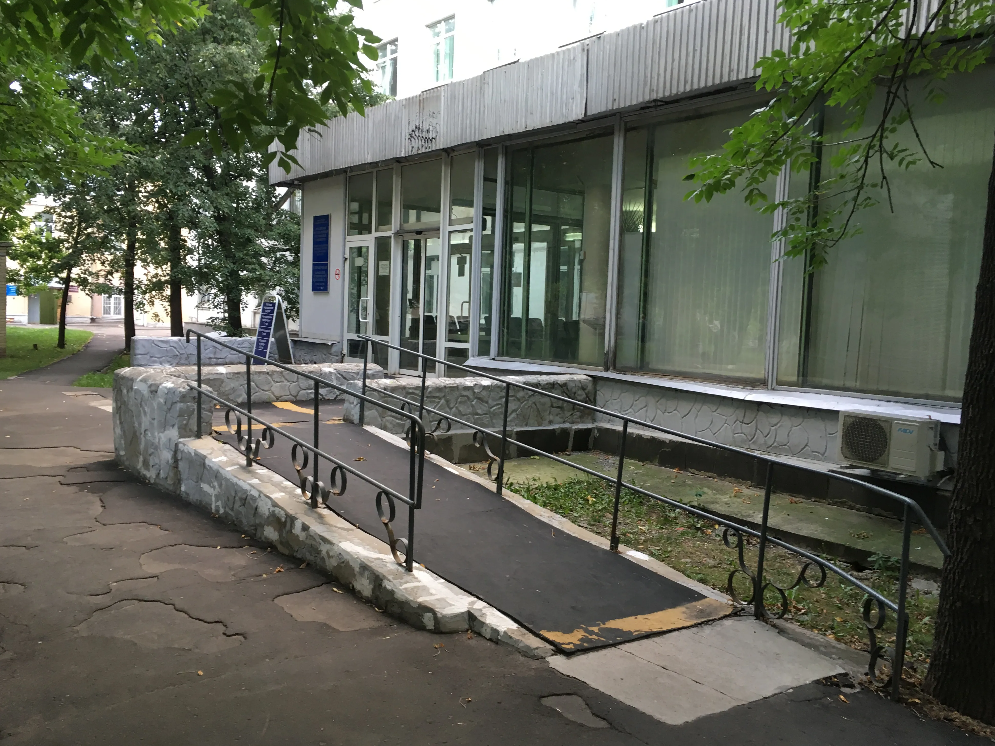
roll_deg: -1.8
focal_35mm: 30
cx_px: 507
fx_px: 862
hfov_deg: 60.0
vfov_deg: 46.8
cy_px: 370
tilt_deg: -5.0
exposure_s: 1/33
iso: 80
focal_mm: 4.15
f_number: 2.2
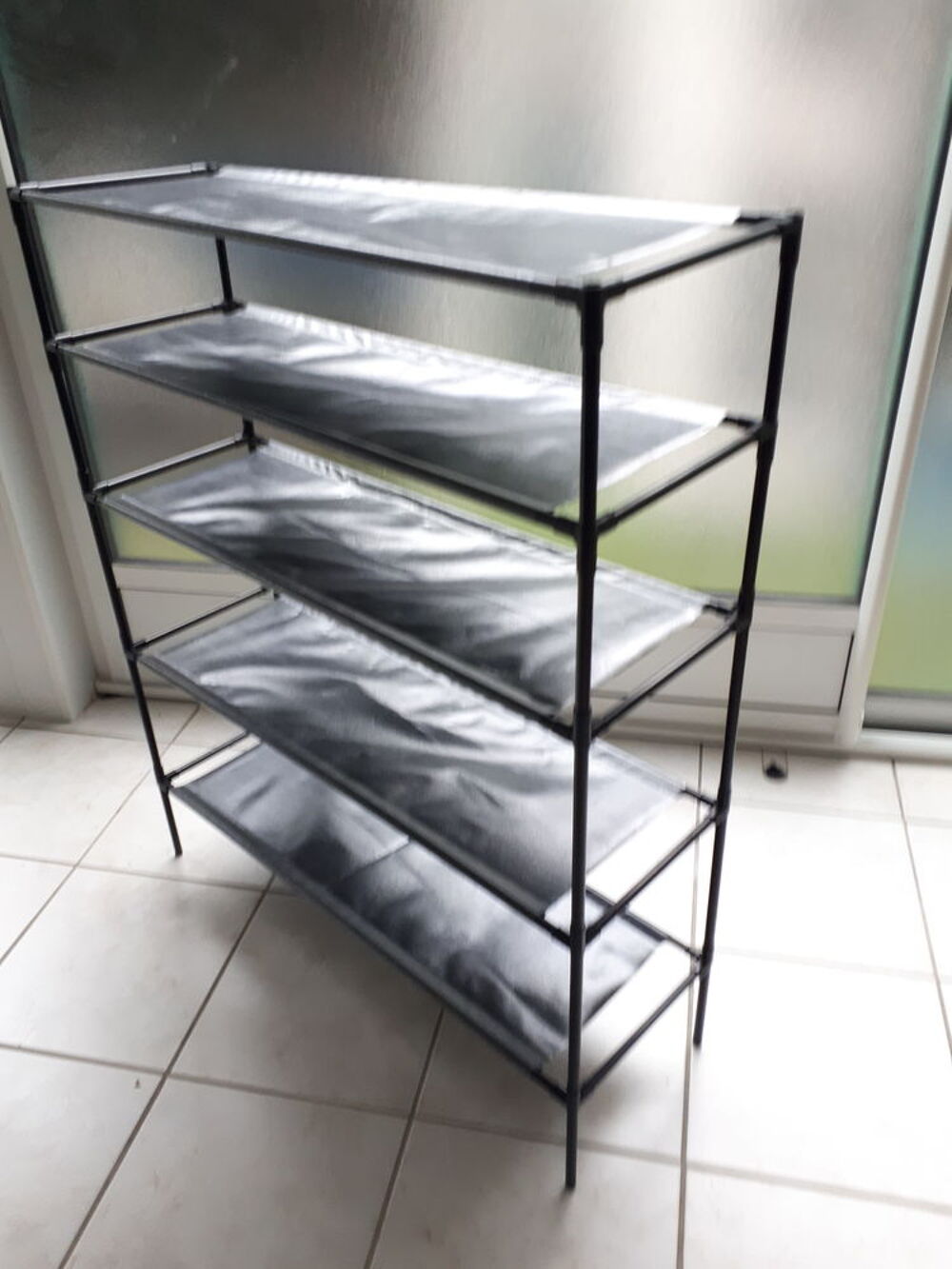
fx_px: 990
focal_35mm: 27
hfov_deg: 51.4
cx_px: 476
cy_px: 634
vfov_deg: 65.3
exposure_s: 1/33
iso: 200
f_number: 1.9
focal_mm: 3.6
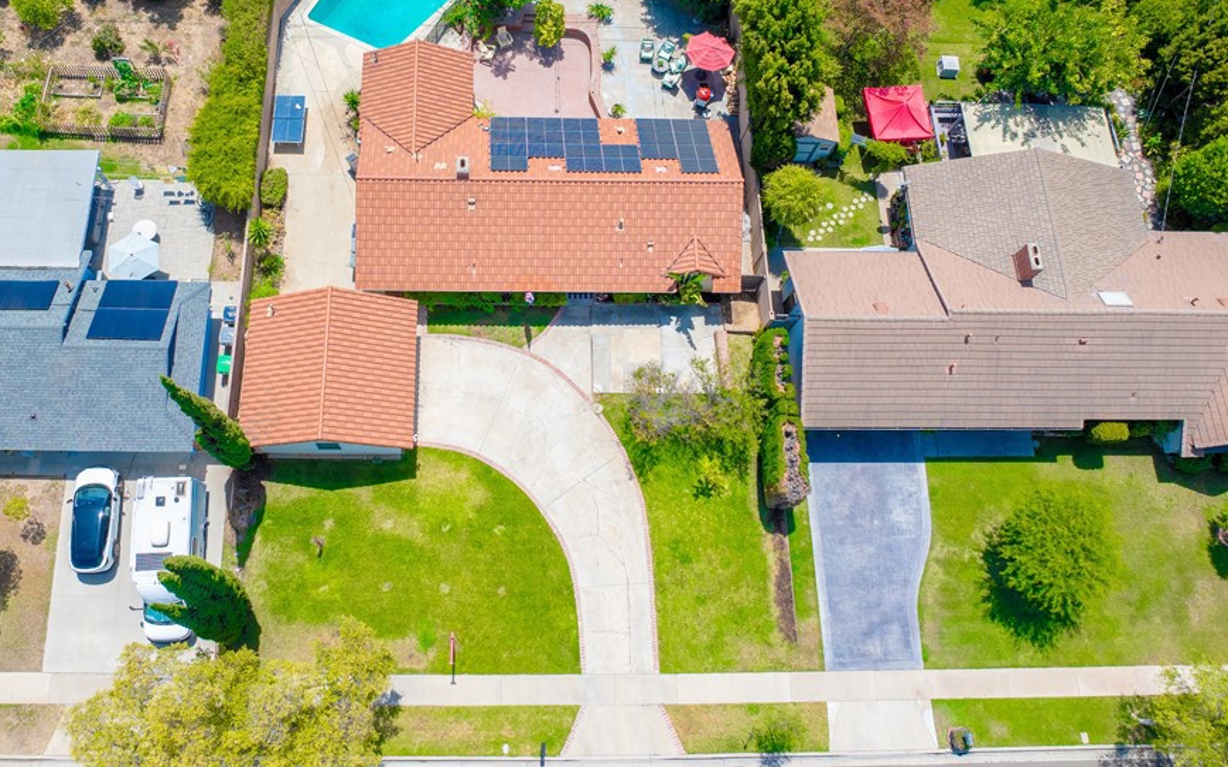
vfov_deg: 41.6
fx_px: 1004
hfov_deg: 62.6
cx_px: 521
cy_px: 296
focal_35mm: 30
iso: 100
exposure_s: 1/1600
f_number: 2.8
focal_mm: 12.29
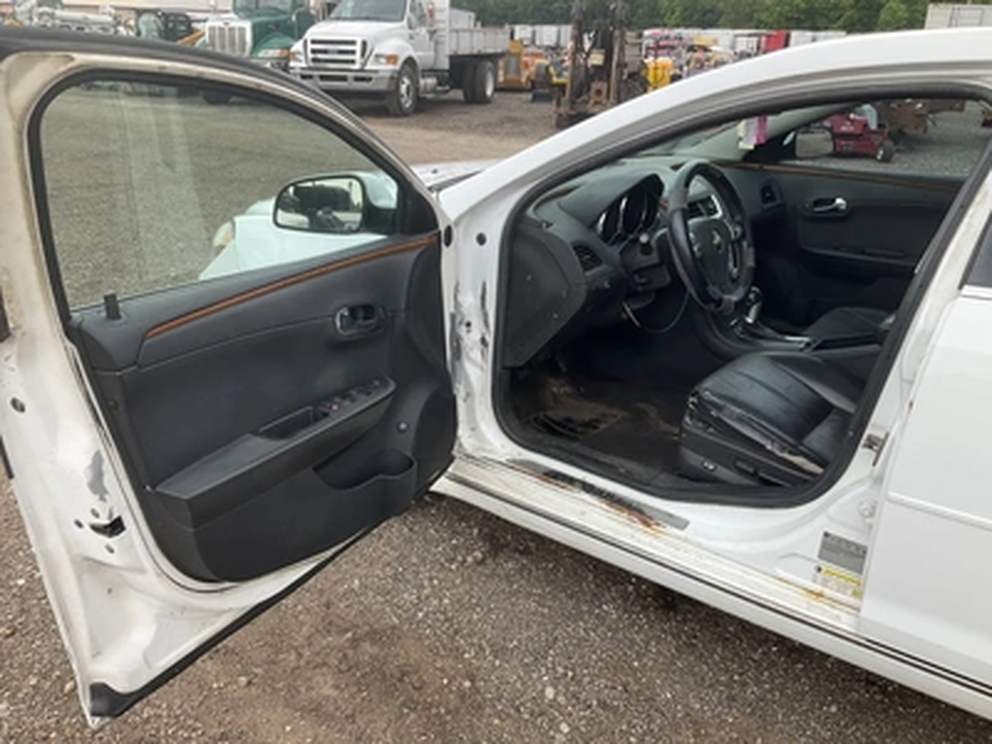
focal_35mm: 29
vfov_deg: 48.2
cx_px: 496
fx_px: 831
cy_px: 372
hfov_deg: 61.7
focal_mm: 3
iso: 25
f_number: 1.8
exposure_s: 1/406
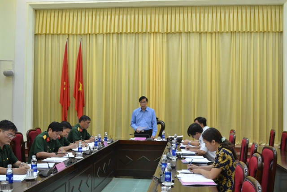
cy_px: 96
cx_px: 144
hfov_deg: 46.4
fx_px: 335
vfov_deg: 31.9
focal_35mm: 42
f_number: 4.5
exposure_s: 1/15
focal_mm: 28
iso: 400
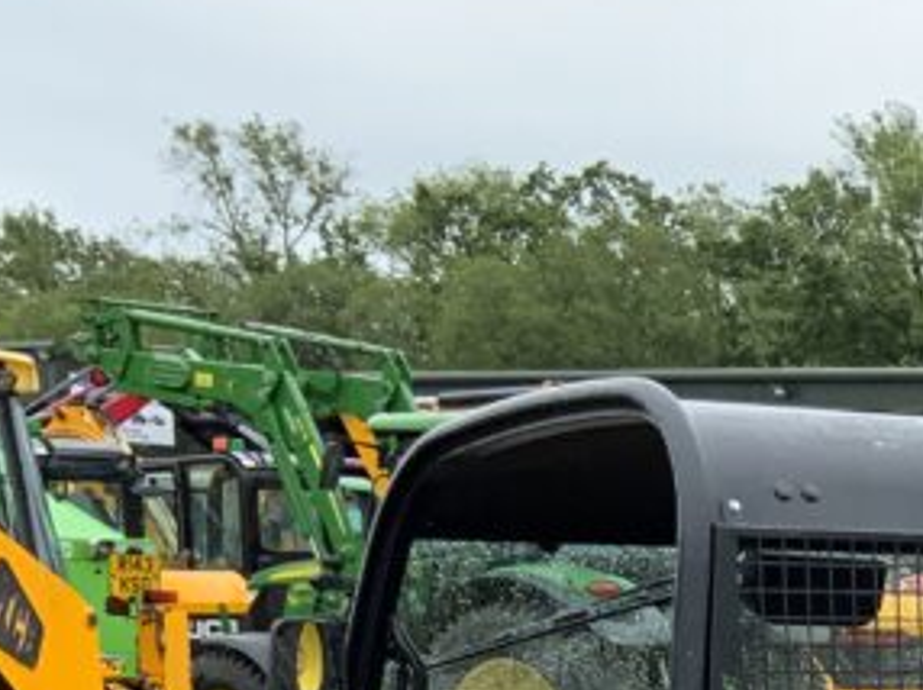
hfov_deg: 16.9
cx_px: 1446
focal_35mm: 104
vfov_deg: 13.1
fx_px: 2771
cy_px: 1141
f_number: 1.8
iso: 16
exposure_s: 1/286
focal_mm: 3
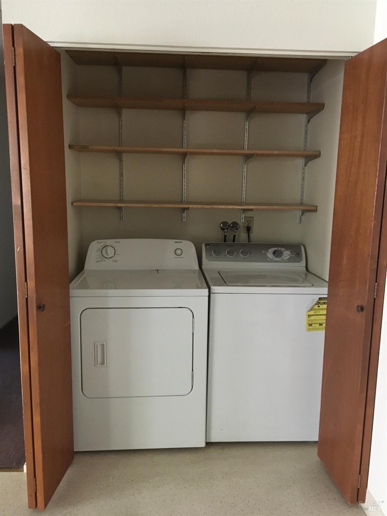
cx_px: 194
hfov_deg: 48.2
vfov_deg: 61.7
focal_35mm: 29
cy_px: 258
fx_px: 432
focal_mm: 4.15
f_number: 2.2
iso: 250
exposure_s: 1/15
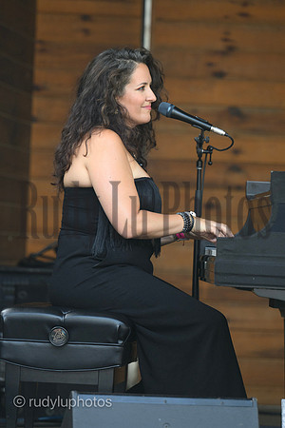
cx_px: 142
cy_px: 214
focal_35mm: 232
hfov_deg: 5.9
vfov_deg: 8.9
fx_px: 2755
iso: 800
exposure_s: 1/1600
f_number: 2.8
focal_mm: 155
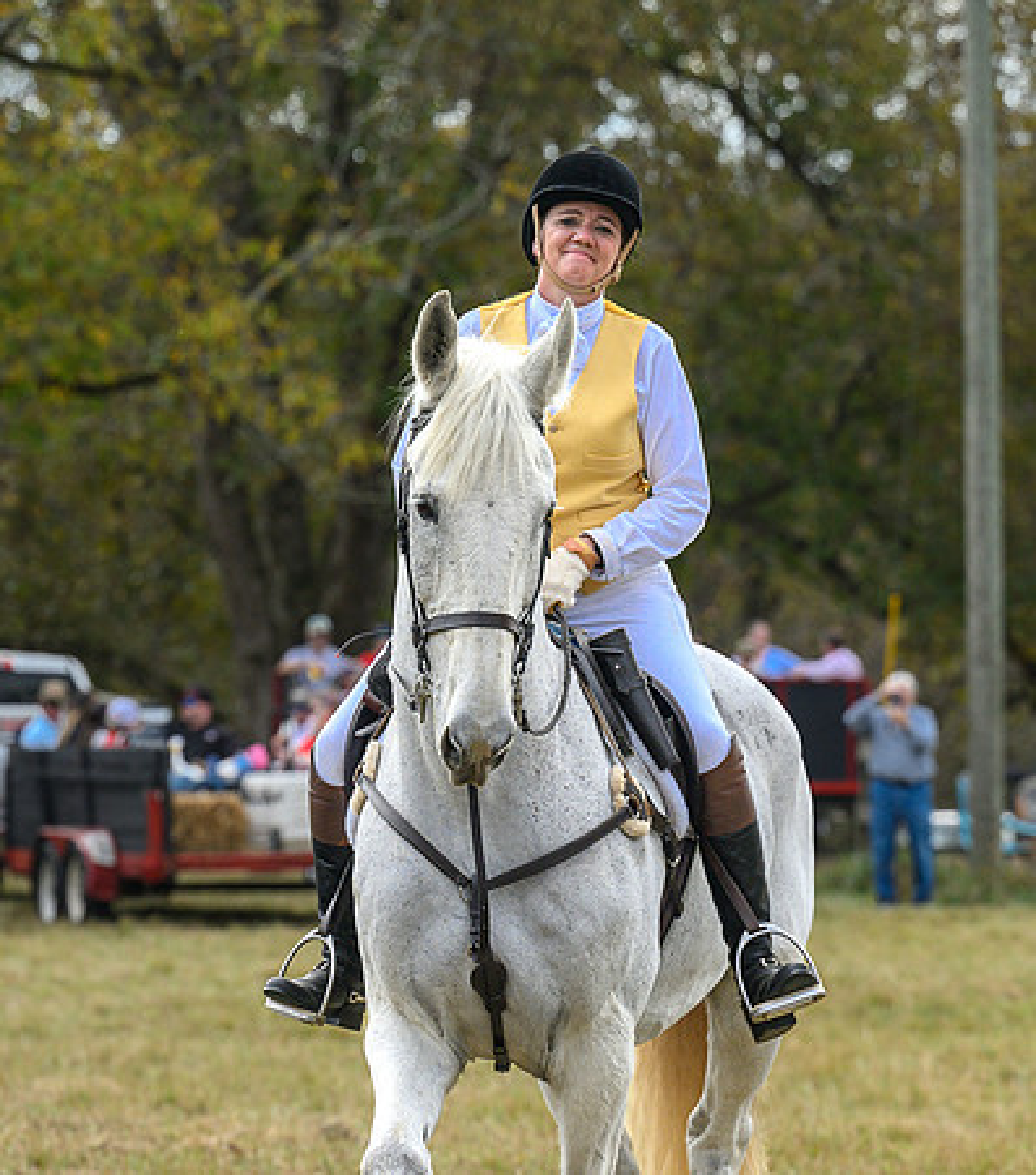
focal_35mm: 251
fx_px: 9075
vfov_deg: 7.4
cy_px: 757
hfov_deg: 6.5
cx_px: 594
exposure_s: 1/1000
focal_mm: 110
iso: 640
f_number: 3.5
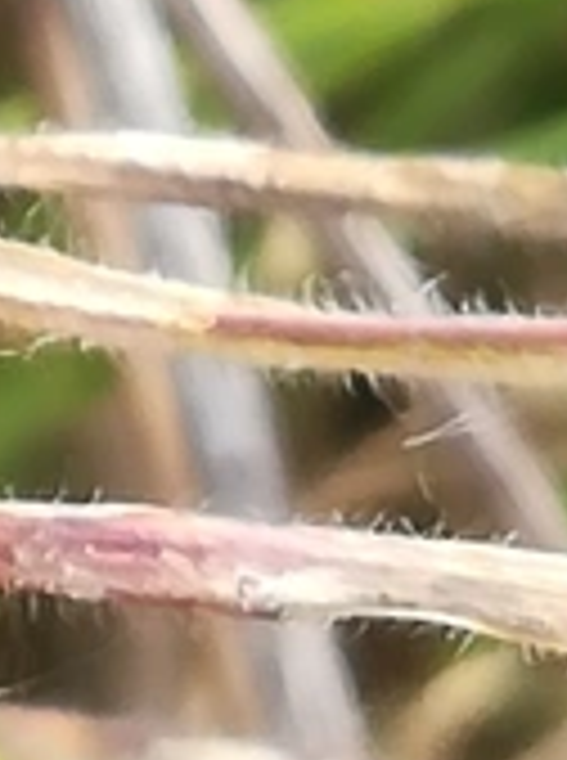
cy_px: -463
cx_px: -450
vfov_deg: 5.3
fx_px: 8155
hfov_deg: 4.0
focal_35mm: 372
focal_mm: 3.83
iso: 50
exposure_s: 1/252
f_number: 2.2
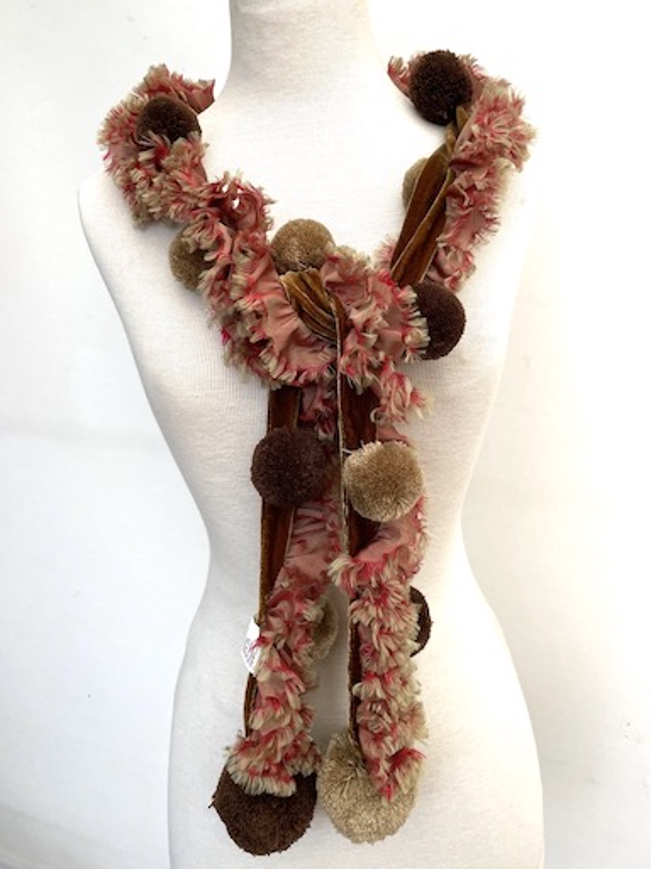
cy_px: 434
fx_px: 652
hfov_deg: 53.1
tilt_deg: -14.2
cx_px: 326
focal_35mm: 26
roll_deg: +1.0
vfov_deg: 67.3
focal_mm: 4.2
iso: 125
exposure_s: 1/99
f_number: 1.6
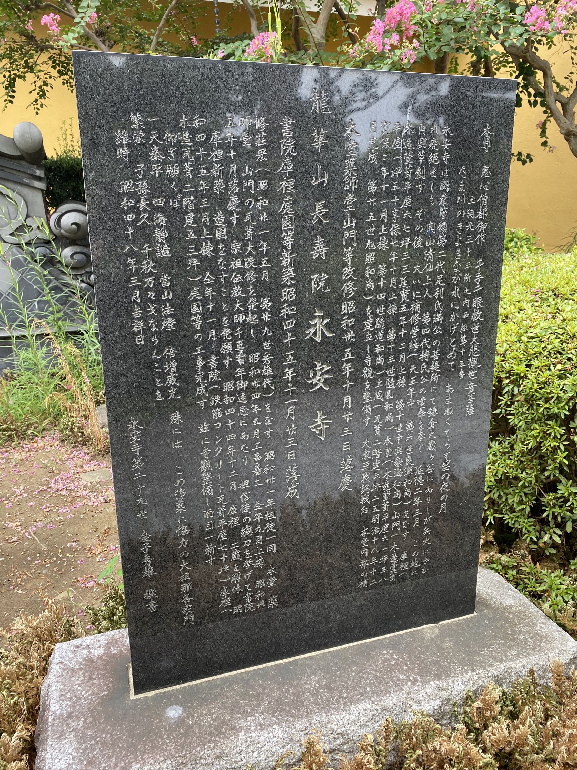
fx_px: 578
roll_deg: +0.4
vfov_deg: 67.3
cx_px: 288
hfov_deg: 53.1
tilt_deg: -13.8
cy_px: 385
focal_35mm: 26
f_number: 1.8
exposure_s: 1/121
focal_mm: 4.25
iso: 64
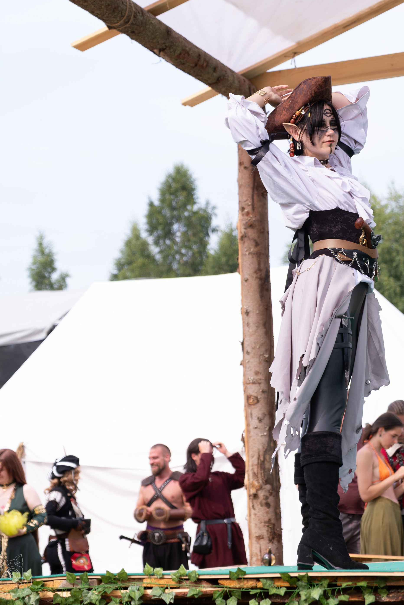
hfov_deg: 12.0
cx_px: 250
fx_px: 1919
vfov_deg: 17.9
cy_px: 195
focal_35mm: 114
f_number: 3.6
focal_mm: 55
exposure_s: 1/1250
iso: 320
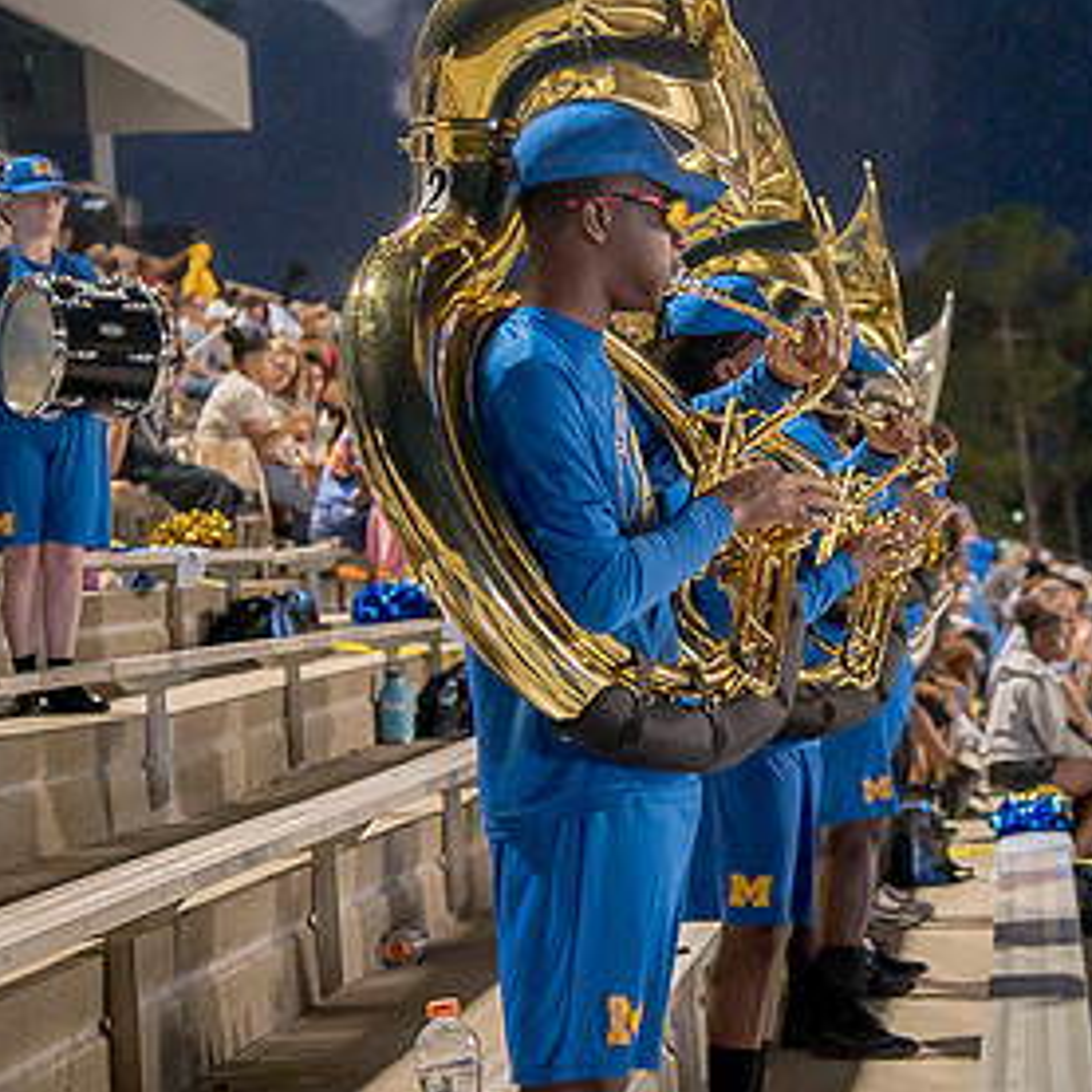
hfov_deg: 16.7
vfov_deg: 16.9
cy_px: 438
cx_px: 938
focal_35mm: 103
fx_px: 3676
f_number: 4
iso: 2000
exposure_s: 1/200
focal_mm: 58
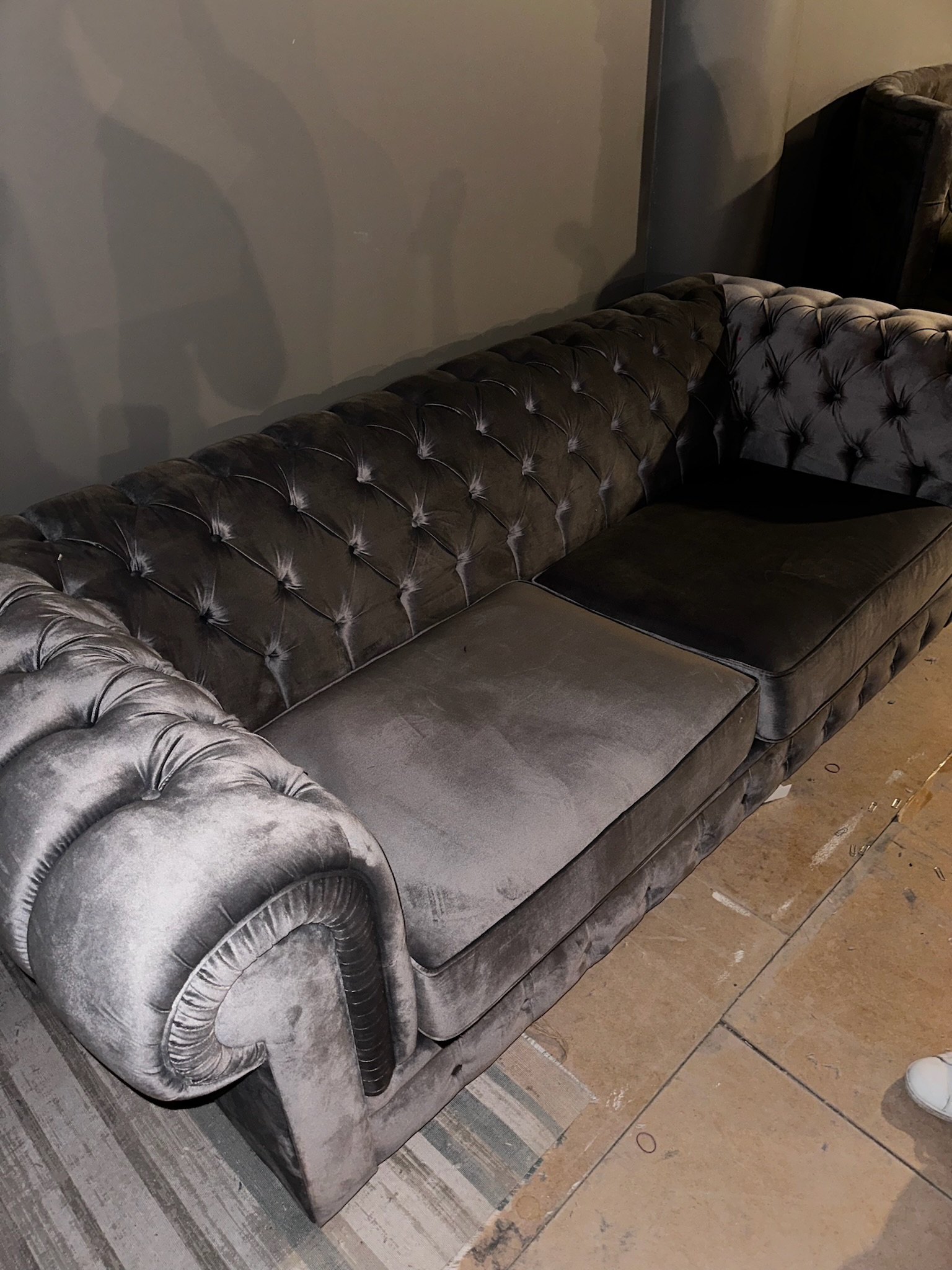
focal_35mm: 24
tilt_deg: -35.9
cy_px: 635
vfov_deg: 71.6
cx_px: 476
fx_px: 880
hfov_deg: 56.8
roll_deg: +2.9
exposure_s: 1/4
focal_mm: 6.86
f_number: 1.78
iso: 125
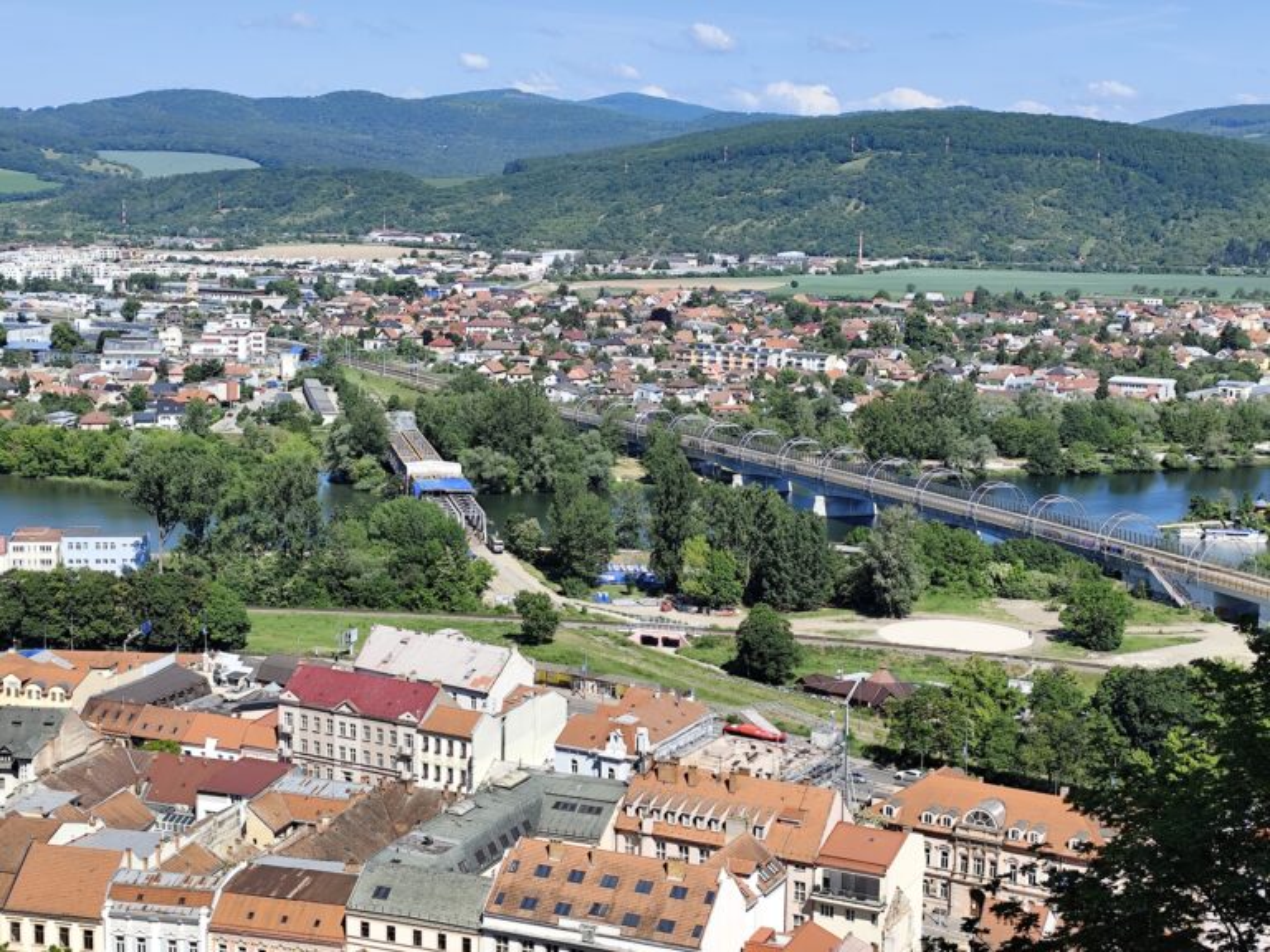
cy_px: 476
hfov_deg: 34.3
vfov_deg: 26.1
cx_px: 635
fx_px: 2055
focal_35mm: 56
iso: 50
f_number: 1.65
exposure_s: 1/1190
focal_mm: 6.19
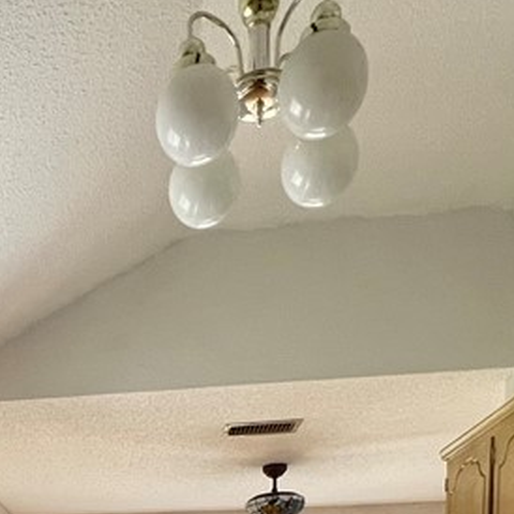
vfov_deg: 29.4
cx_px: 53
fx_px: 722
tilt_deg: -3.4
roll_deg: +1.4
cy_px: 709
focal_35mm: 43
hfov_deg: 36.7
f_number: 1.8
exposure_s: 1/72
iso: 250
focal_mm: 1.57
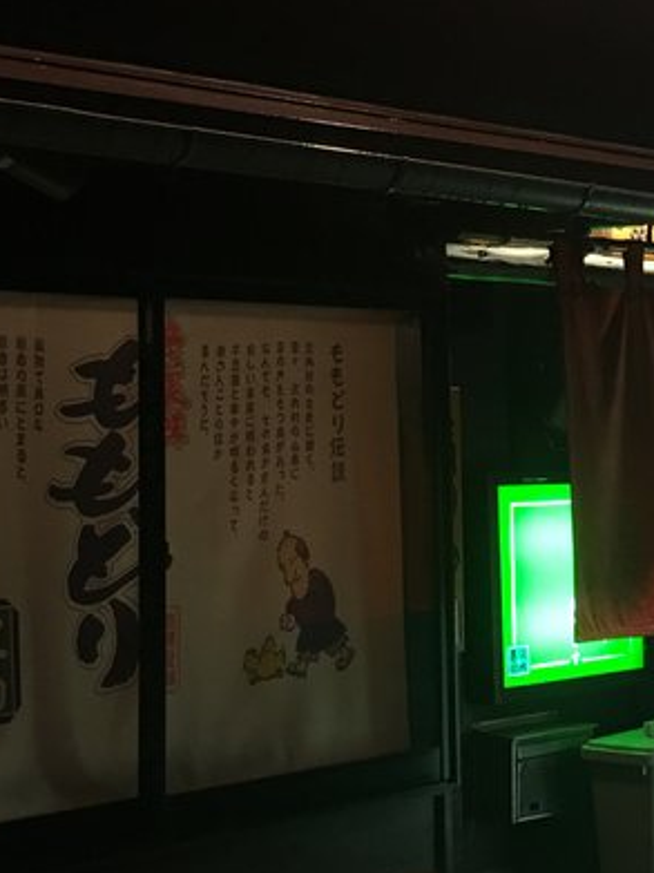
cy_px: 239
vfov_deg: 25.4
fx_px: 1916
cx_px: 618
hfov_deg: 19.0
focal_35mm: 76
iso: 80
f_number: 2.2
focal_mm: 4.15
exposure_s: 1/15
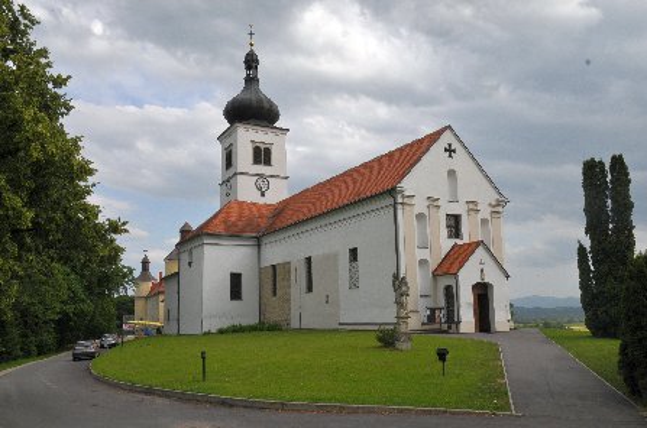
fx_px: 538
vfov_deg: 43.4
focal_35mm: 30
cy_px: 214
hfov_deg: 62.0
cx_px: 324
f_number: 13
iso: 400
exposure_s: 1/320
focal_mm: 20
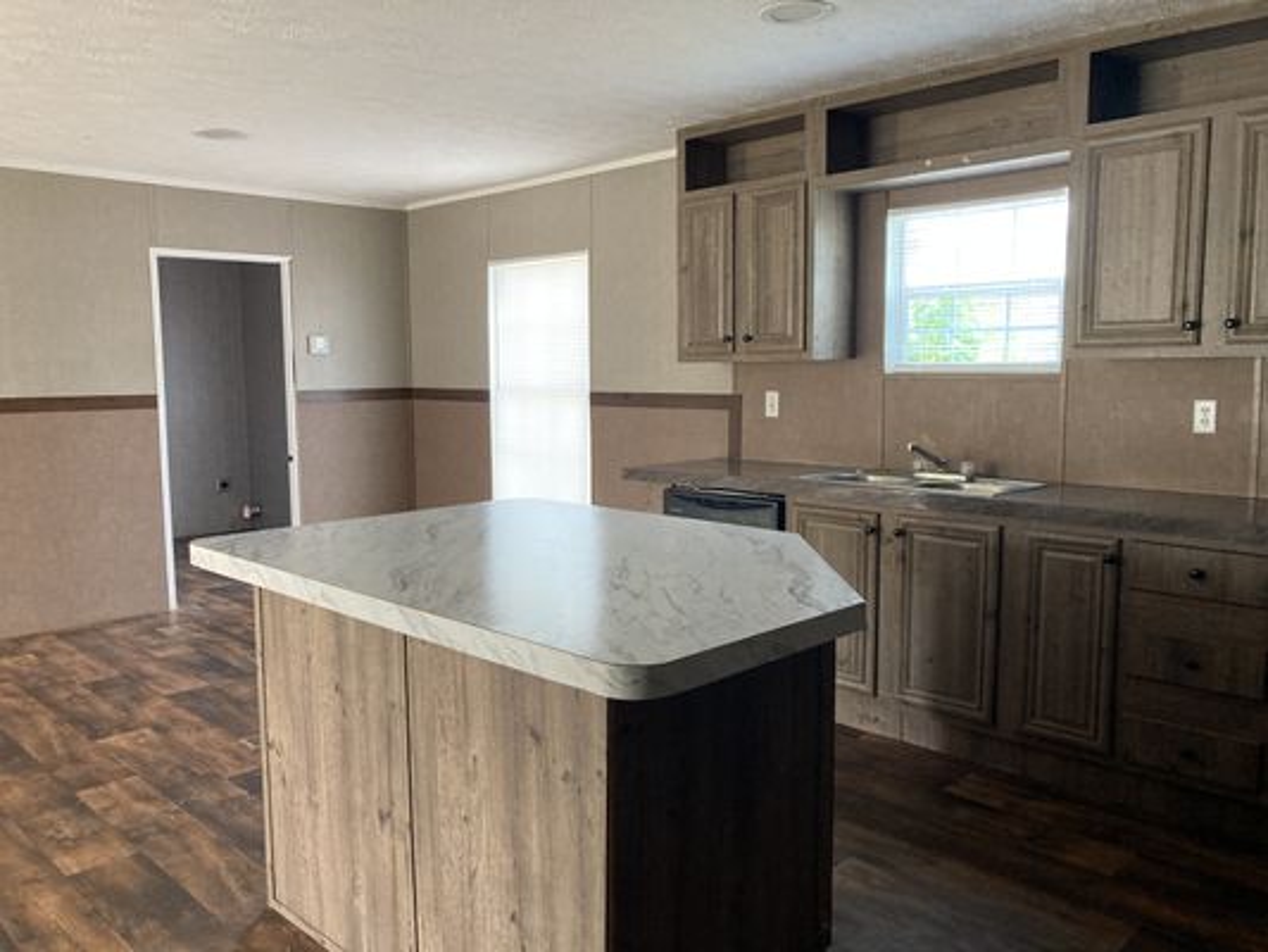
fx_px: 1026
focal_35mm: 28
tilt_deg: -6.7
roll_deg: +0.0
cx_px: 634
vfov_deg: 49.8
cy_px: 476
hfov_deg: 63.4
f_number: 1.8
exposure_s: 1/60
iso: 250
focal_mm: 3.99
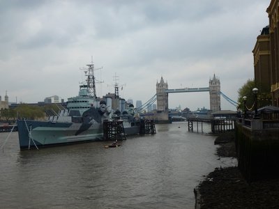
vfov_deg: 29.7
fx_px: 395
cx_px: 140
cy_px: 104
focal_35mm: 49
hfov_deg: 38.9
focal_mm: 8.7
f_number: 4.1
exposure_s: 1/500
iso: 100
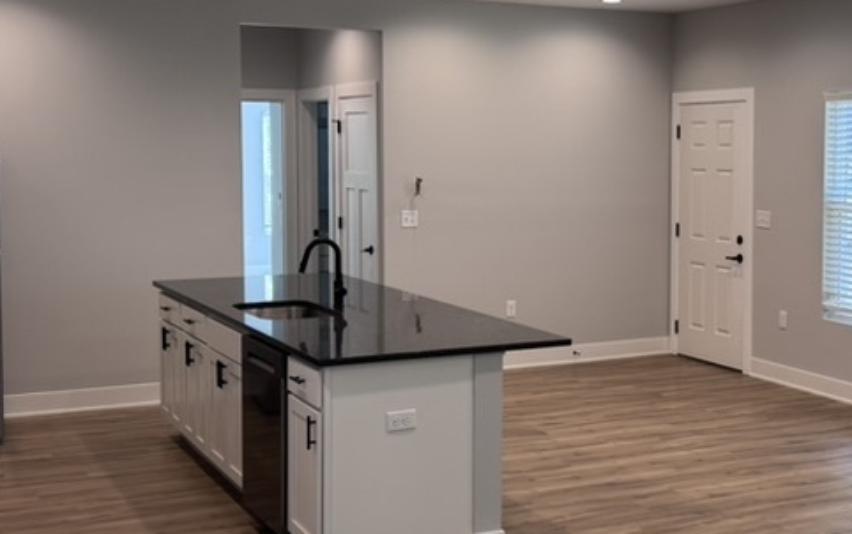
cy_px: 221
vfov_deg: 24.0
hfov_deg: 36.9
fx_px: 1255
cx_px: 599
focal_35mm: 54
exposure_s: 1/120
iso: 100
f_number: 1.78
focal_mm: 6.76
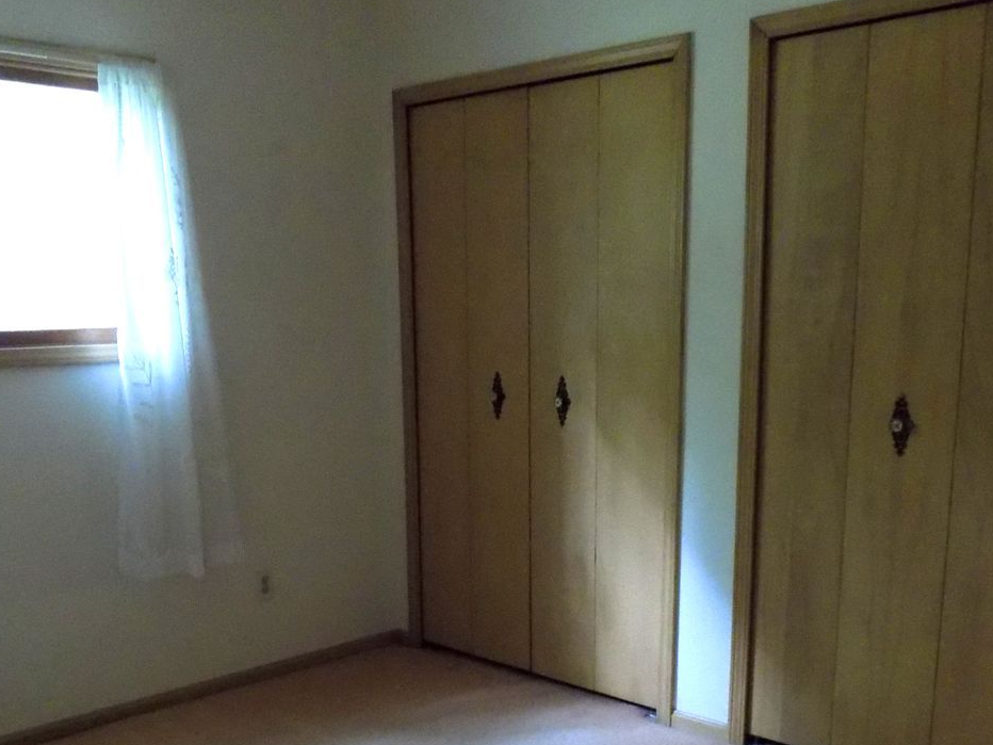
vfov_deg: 37.4
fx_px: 1061
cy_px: 585
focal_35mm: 37
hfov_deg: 50.1
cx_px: 500
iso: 400
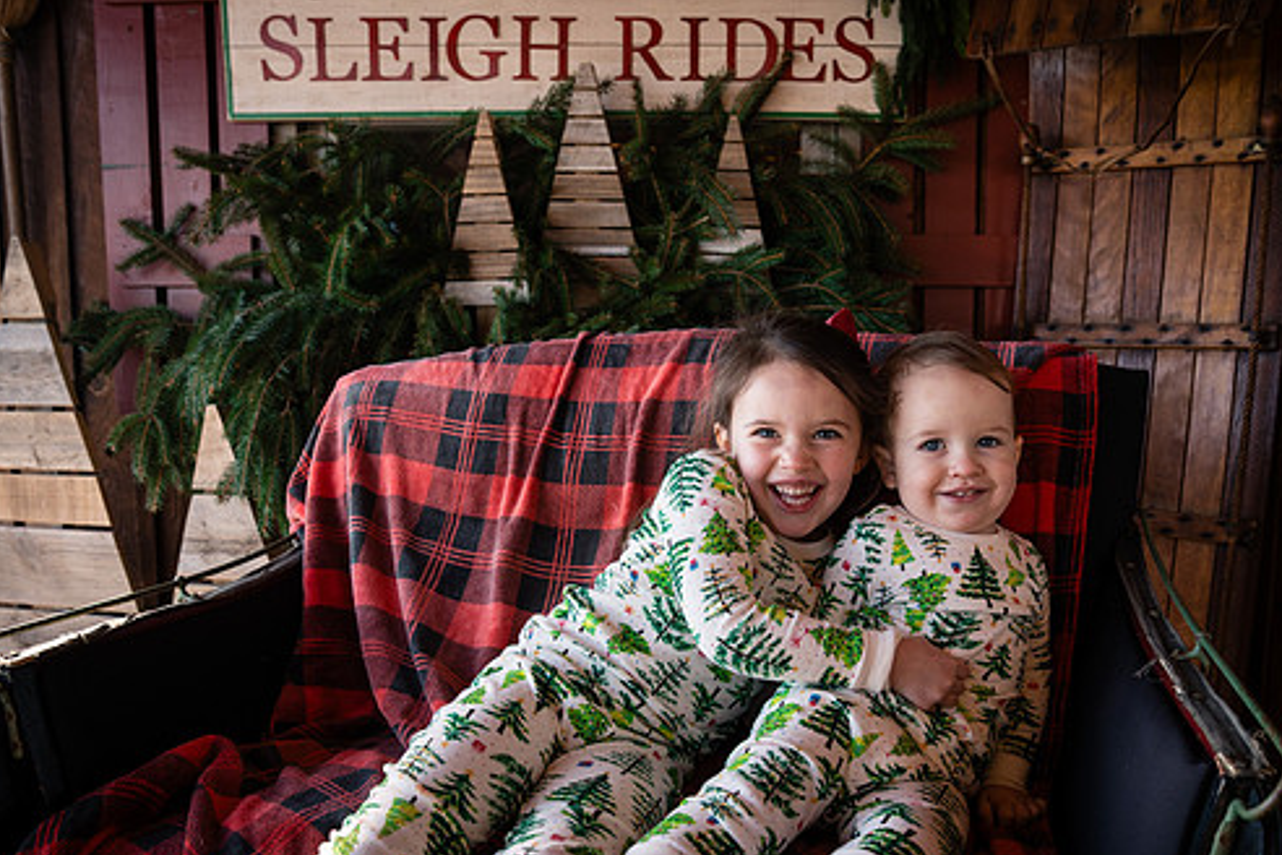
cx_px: 694
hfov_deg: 60.2
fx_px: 1104
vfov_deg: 42.2
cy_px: 499
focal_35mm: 31
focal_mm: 24
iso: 400
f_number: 4
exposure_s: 1/400
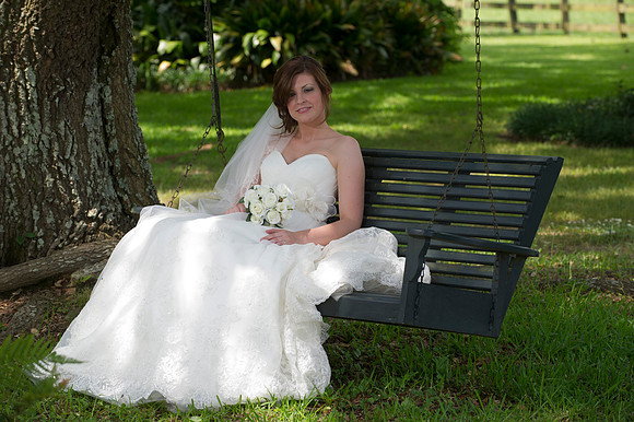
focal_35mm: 130
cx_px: 317
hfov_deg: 15.8
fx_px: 2288
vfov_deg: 10.5
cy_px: 211
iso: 500
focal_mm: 130
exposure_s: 1/250
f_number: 5
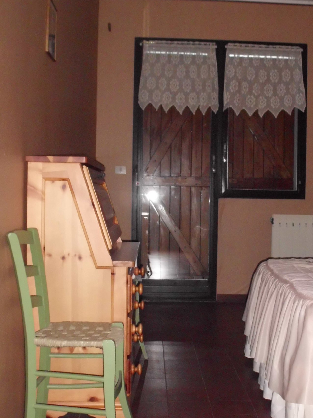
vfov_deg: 35.5
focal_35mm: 54
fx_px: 651
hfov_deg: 26.8
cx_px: 216
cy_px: 219
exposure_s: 1/60
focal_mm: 6.3
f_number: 2.9
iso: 400
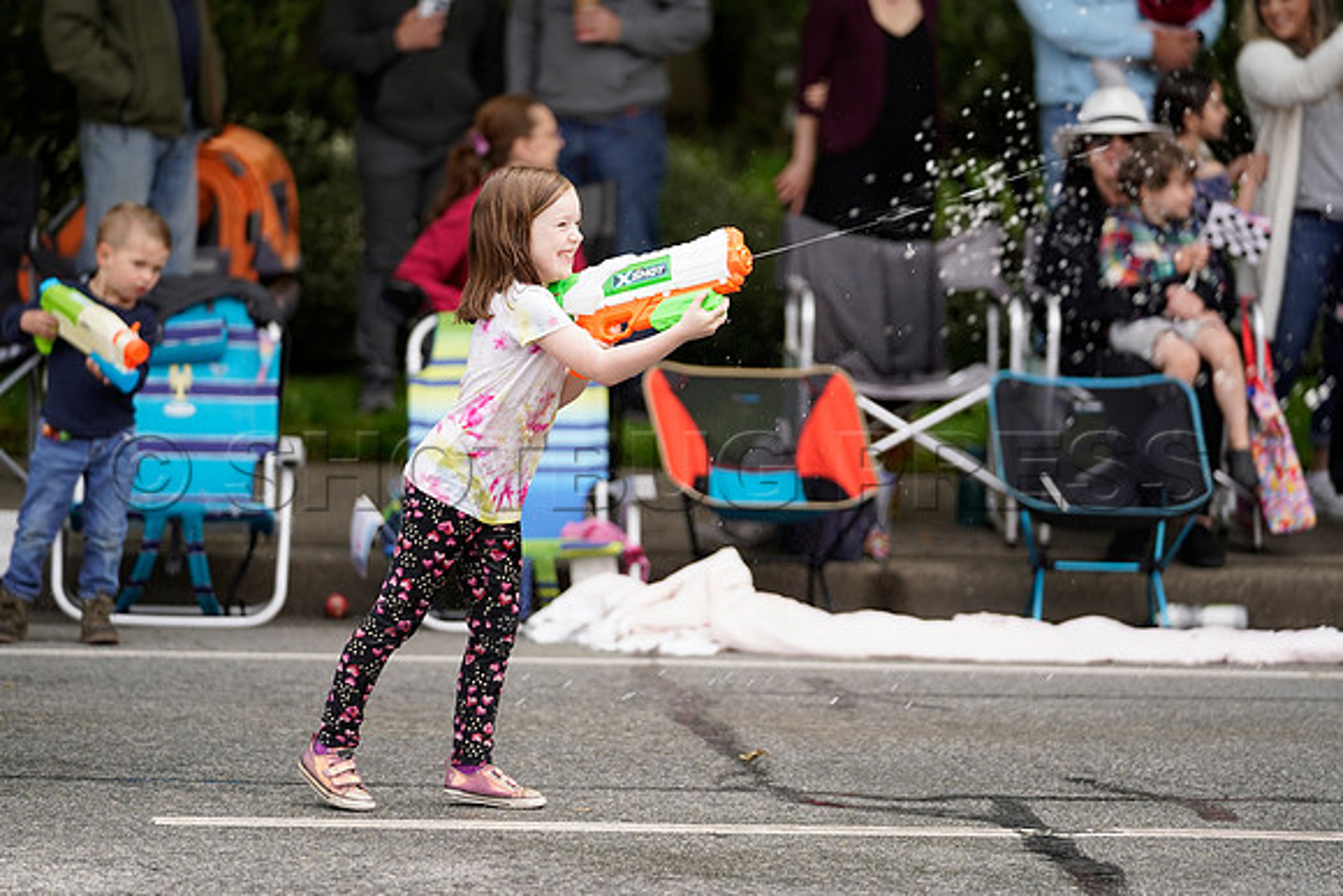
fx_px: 5746
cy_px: 448
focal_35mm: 154
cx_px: 672
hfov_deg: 13.3
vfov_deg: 8.9
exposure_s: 1/400
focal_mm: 154
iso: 250
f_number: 2.8
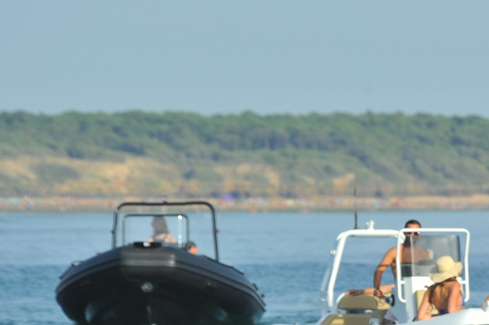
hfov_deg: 3.6
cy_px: 324
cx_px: 510
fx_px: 7752
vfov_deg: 2.4
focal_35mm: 571
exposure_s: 1/1000
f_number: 8
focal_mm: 240
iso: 360
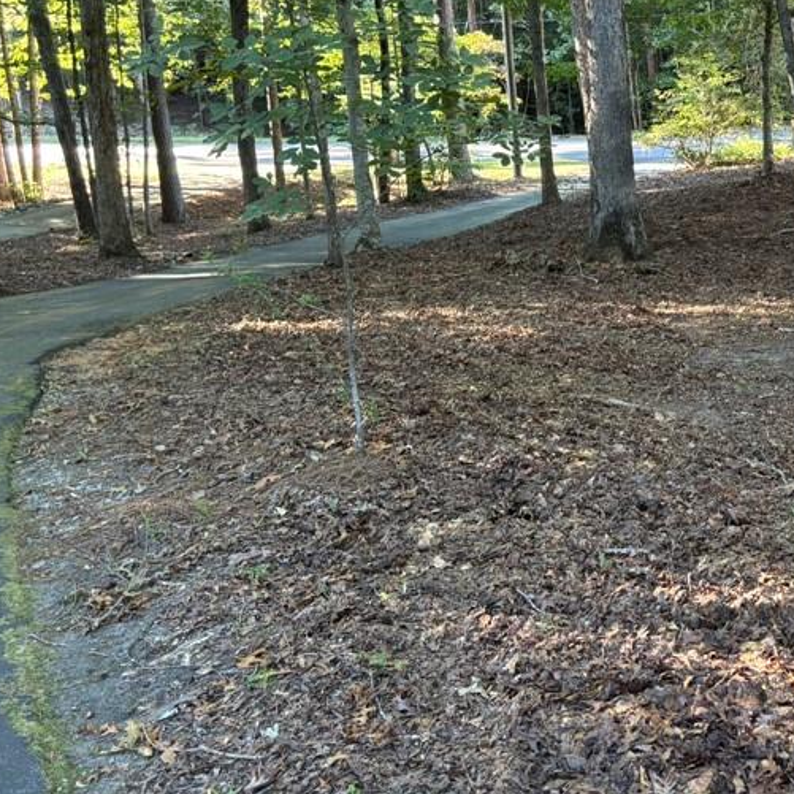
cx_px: 761
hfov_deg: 33.5
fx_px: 1220
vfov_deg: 35.7
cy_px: 263
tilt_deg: -10.8
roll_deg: +0.6
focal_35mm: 47
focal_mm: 5.96
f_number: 1.6
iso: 160
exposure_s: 1/60
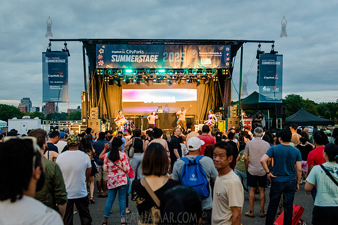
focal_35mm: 41
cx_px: 172
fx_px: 385
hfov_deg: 47.4
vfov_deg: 32.6
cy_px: 114
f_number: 3.5
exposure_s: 1/250
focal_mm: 38
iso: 6400
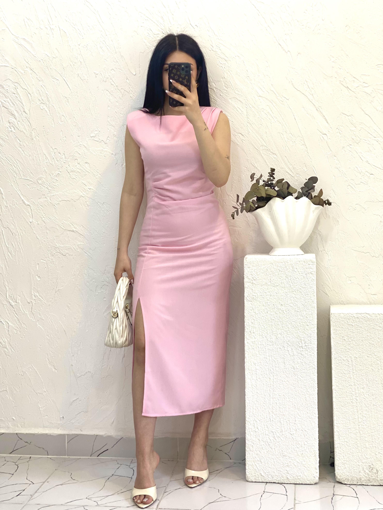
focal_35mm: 52
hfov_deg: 28.0
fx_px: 767
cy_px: 255
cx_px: 192
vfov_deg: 36.8
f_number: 2
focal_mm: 6
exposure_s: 1/122
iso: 64
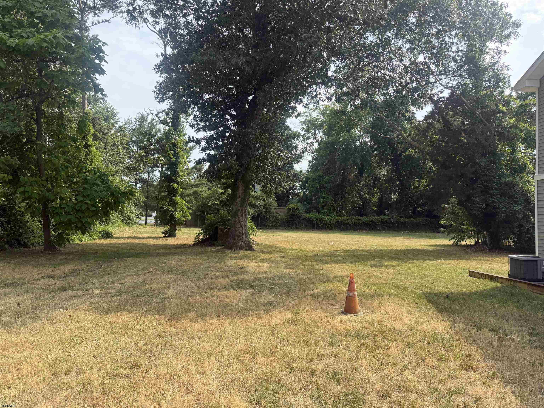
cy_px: 204
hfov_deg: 71.6
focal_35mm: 24
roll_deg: -0.5
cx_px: 272
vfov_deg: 56.8
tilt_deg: +1.6
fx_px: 377
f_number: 1.78
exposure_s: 1/2611
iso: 100
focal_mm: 6.76
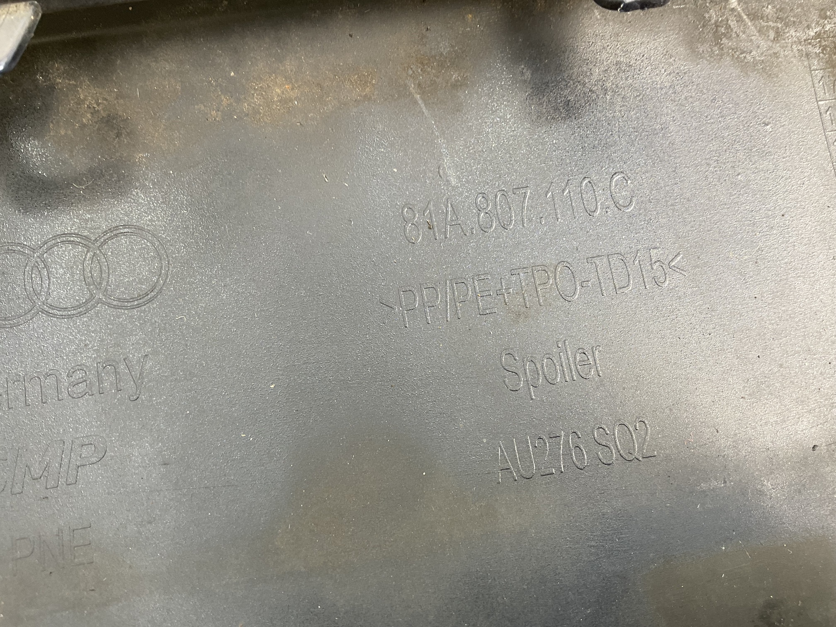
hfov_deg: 61.7
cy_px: 314
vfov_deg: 48.2
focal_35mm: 29
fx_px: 700
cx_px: 418
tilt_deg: -51.9
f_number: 1.8
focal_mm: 3
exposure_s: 1/50
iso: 40
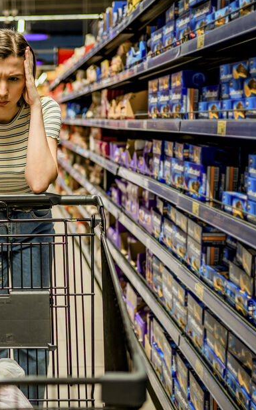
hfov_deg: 23.0
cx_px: -3
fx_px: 603
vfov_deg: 37.5
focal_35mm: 54
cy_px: 205
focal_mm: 35
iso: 250
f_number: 1.8
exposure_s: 1/200
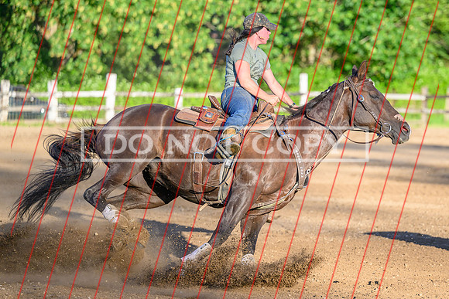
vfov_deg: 9.4
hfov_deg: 14.1
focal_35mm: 146
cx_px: 279
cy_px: 141
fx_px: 1818
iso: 400
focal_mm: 110
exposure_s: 1/2500
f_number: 2.8
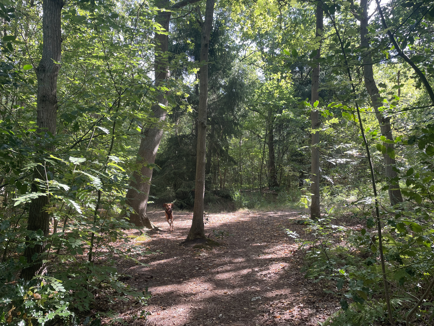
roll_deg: +1.9
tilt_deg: +2.8
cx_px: 217
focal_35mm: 26
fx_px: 326
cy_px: 163
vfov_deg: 53.1
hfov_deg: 67.3
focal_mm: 4.2
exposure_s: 1/121
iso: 32
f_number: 1.6
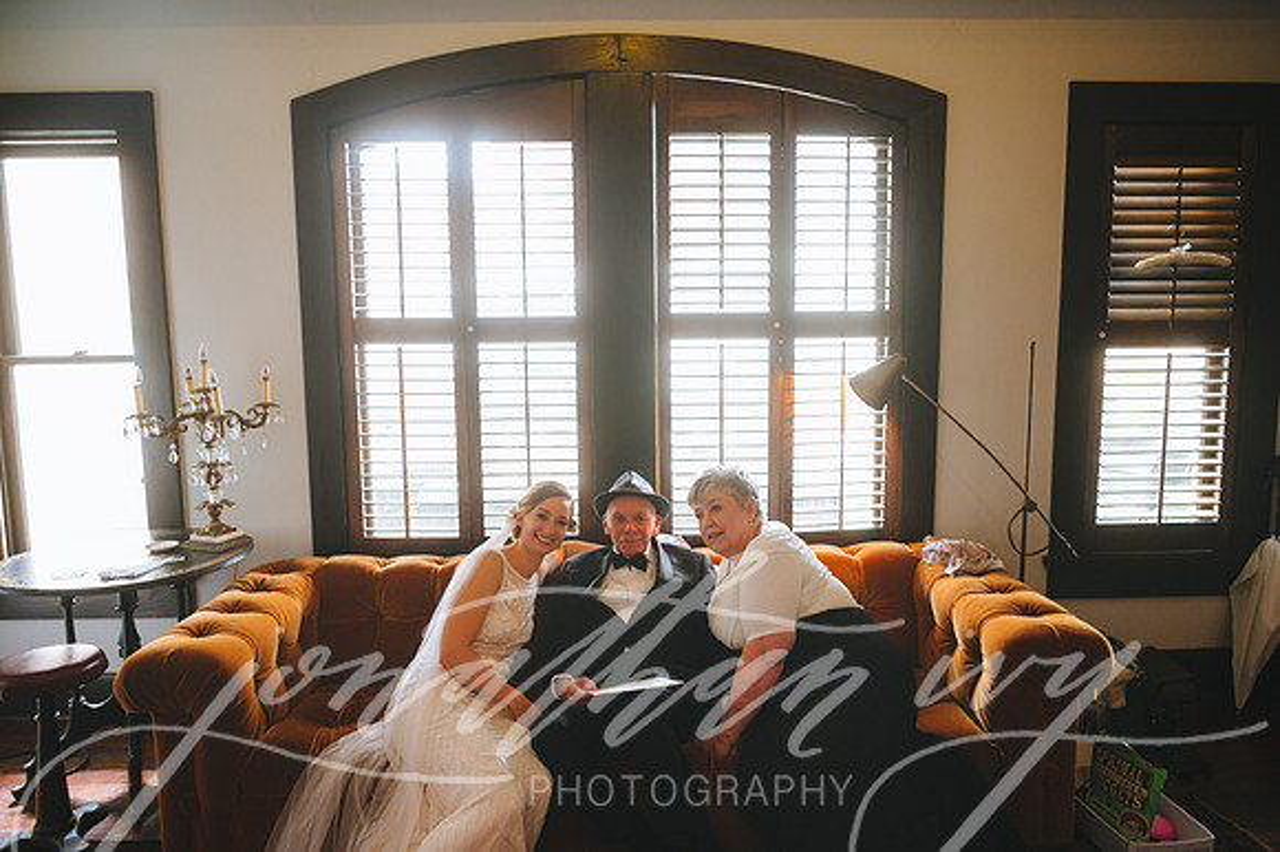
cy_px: 426
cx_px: 640
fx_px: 853
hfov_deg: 73.8
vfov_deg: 53.1
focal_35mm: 24
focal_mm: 24
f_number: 2.8
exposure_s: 1/125
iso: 2000
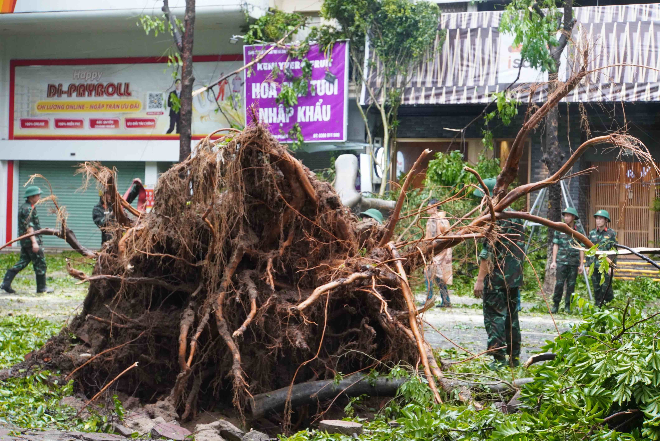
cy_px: 220
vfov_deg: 22.7
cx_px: 330
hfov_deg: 33.4
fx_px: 1101
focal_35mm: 60
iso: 1600
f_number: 7.1
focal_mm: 40
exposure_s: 1/80
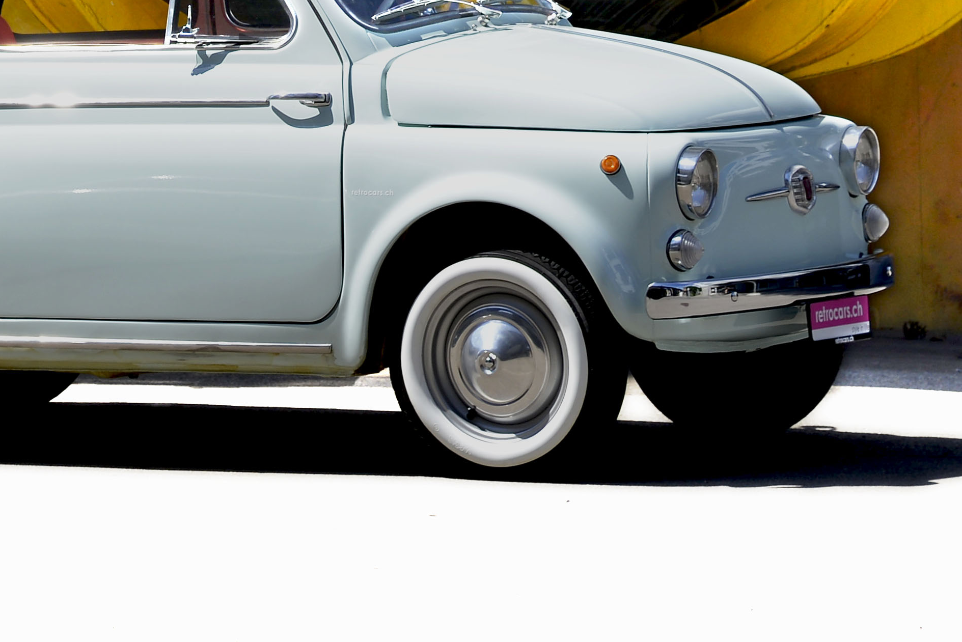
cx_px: 235
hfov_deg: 8.0
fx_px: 6870
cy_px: -351
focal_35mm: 257
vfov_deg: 5.3
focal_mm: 82
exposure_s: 1/320
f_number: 8
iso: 200
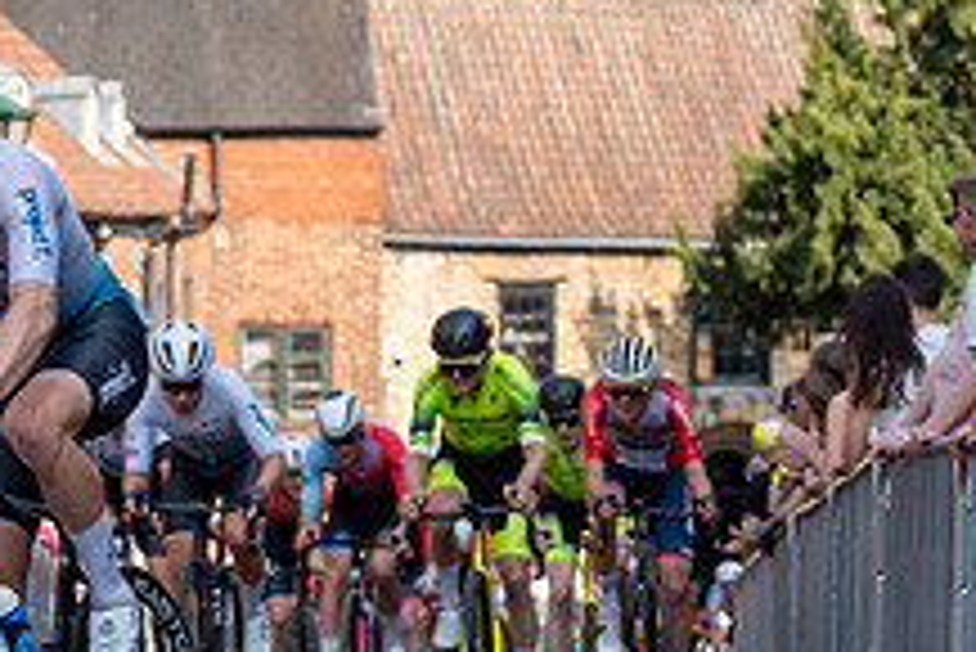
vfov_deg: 8.2
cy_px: 173
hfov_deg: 12.0
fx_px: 4558
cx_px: -126
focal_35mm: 168
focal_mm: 63
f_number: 2.8
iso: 100
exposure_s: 1/1250
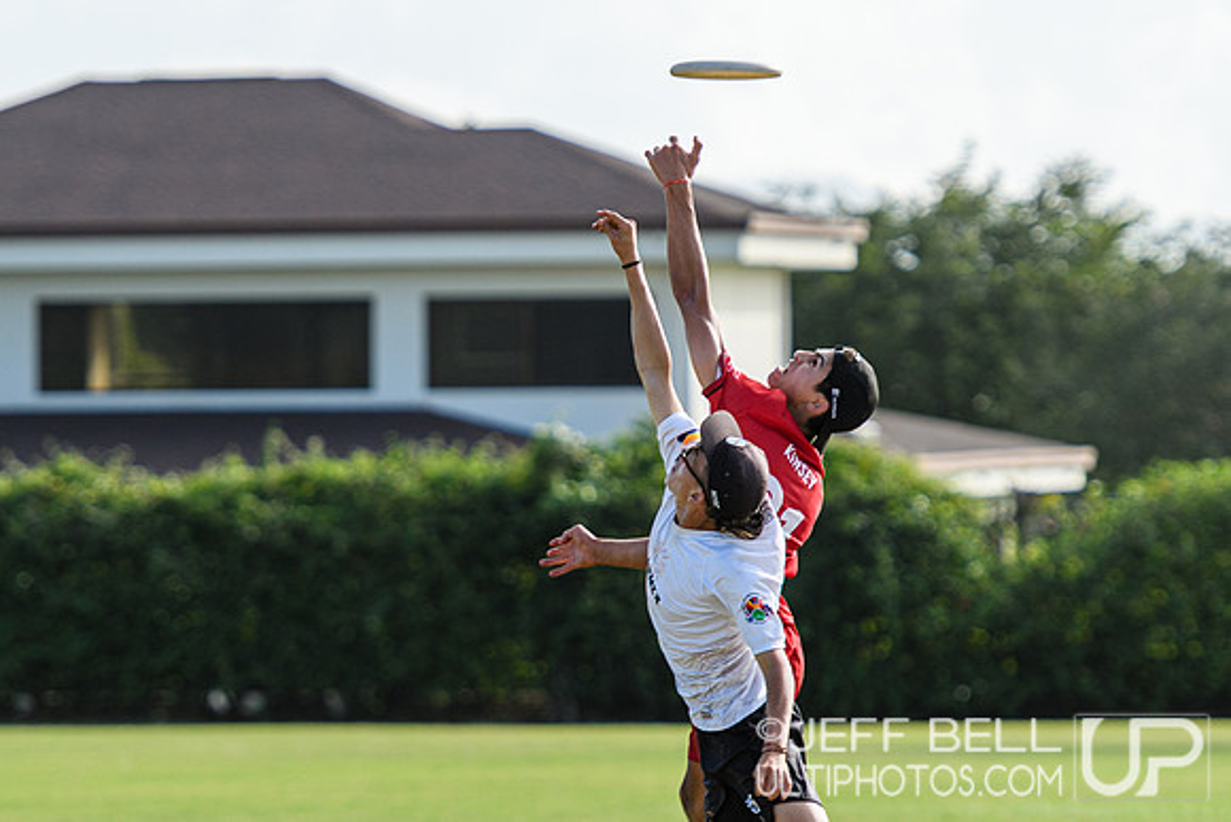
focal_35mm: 385
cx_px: 617
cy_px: 548
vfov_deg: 3.6
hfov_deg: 5.4
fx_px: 13169
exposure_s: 1/1250
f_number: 3.2
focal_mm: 165
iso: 100
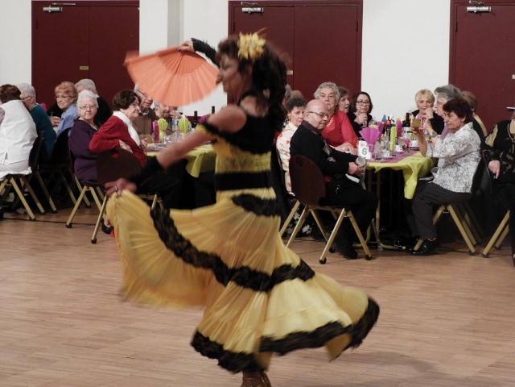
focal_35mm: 105
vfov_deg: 14.1
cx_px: 258
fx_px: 1562
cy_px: 194
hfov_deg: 18.7
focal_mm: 18.8
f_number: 4.8
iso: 900
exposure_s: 1/30
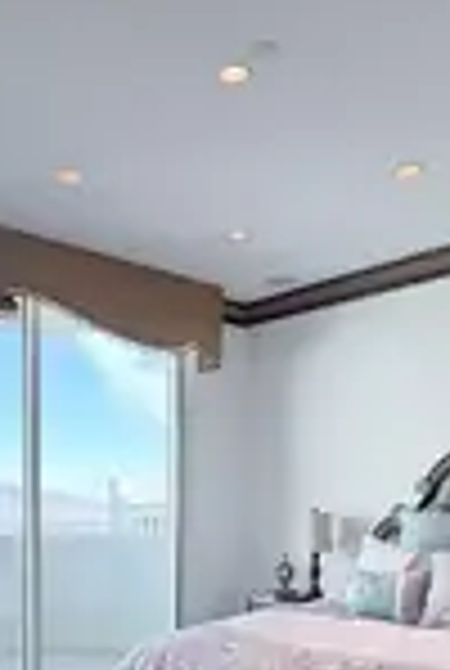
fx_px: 728
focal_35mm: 39
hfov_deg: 34.2
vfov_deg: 46.6
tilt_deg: -2.7
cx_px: 166
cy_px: 544
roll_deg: -0.2
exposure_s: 1/120
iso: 80
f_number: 2.2
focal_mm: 2.22
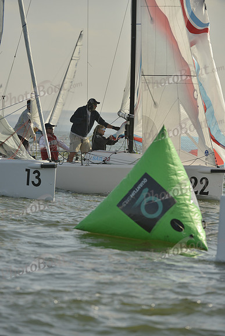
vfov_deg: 7.4
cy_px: 168
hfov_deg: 4.9
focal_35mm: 280
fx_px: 2623
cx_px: 112
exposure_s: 1/1600
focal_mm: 280
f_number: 7.1
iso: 280
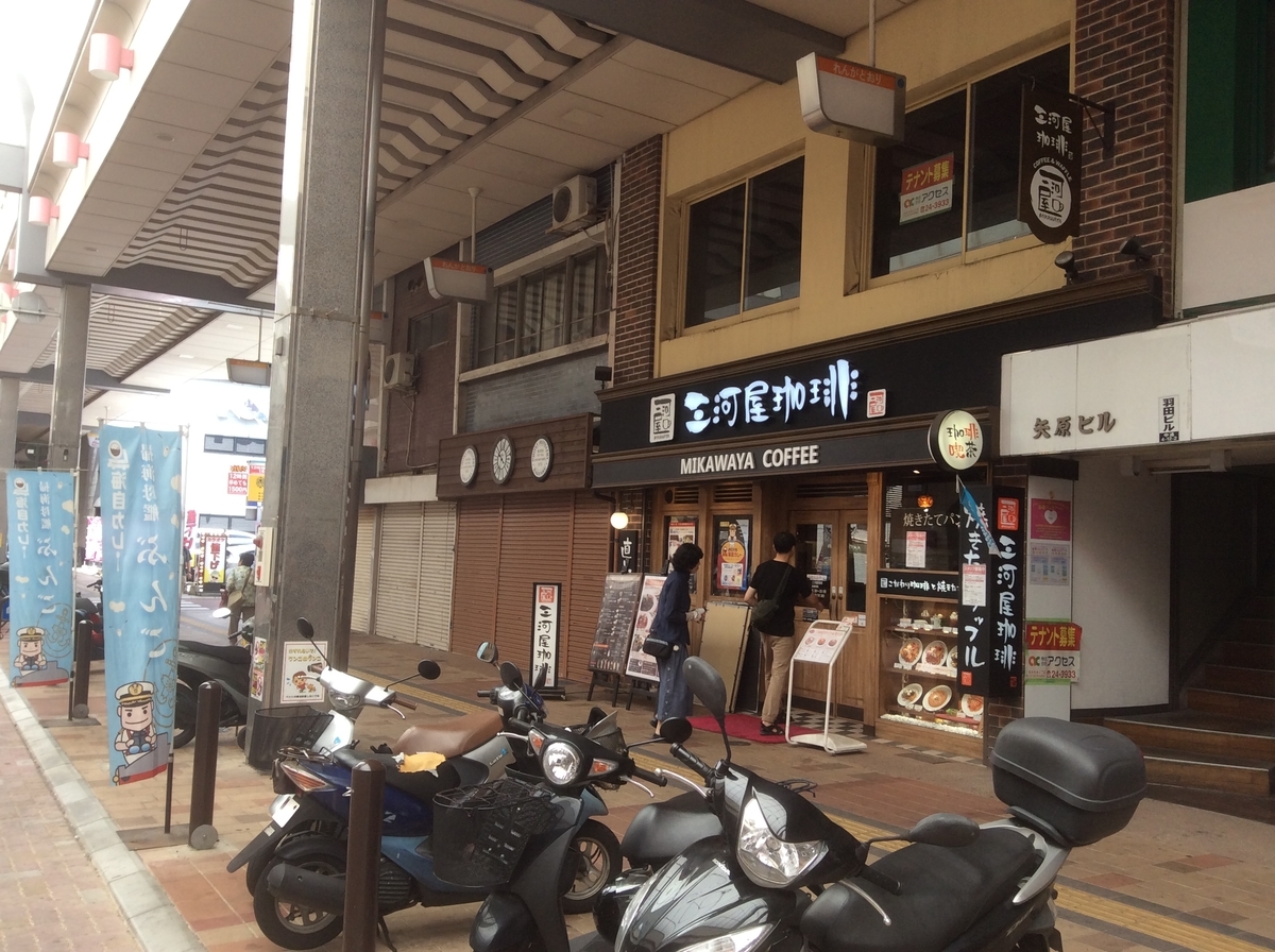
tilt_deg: +2.6
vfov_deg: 44.0
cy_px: 476
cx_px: 638
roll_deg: -3.0
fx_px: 1177
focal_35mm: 32
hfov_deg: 56.9
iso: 32
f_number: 2.4
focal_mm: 3.3
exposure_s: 1/124
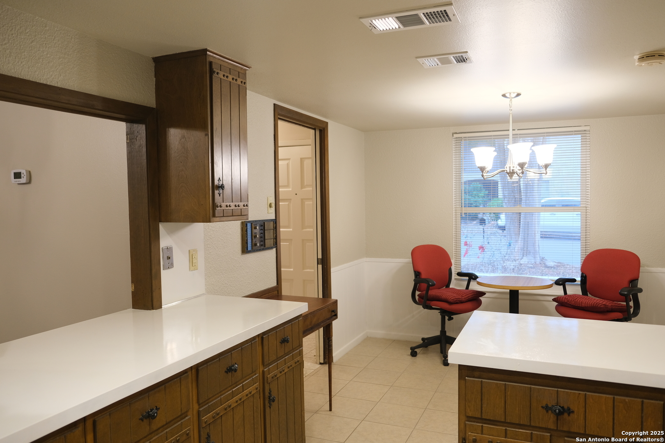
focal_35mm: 27
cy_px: 222
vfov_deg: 47.9
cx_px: 332
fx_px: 499
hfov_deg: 67.4
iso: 320
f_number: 2.8
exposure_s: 1/30
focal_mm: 18
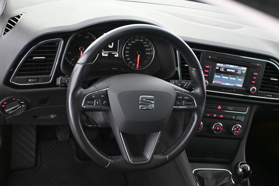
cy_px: 93
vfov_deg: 31.9
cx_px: 140
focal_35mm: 42
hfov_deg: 46.4
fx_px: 325
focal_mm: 28
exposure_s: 1/60
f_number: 4.5
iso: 12800
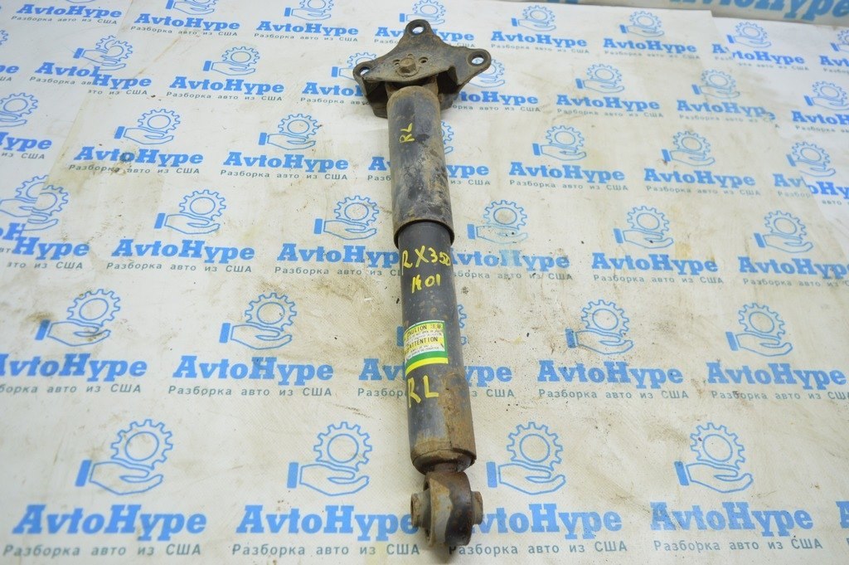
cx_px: 424
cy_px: 282
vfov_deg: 47.9
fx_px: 636
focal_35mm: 27
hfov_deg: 67.4
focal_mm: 18
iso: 400
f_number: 3.5
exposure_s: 1/40
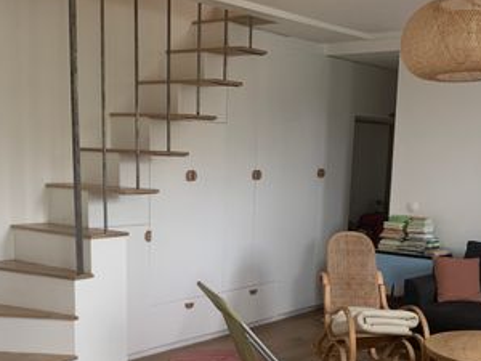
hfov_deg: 36.8
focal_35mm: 52
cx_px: 240
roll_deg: -1.2
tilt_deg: -13.9
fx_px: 723
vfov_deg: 27.1
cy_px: 319
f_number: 1.8
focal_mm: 4.25
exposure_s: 1/60
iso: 160
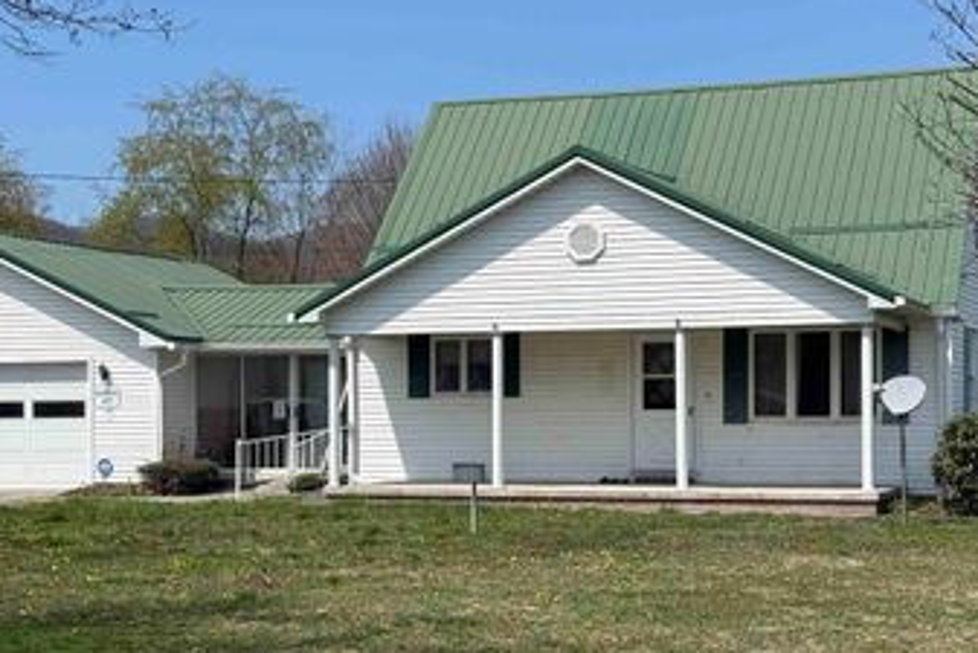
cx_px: 470
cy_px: 414
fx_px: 2011
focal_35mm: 74
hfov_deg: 27.3
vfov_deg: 18.4
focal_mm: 6.76
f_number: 1.78
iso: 100
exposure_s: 1/7874
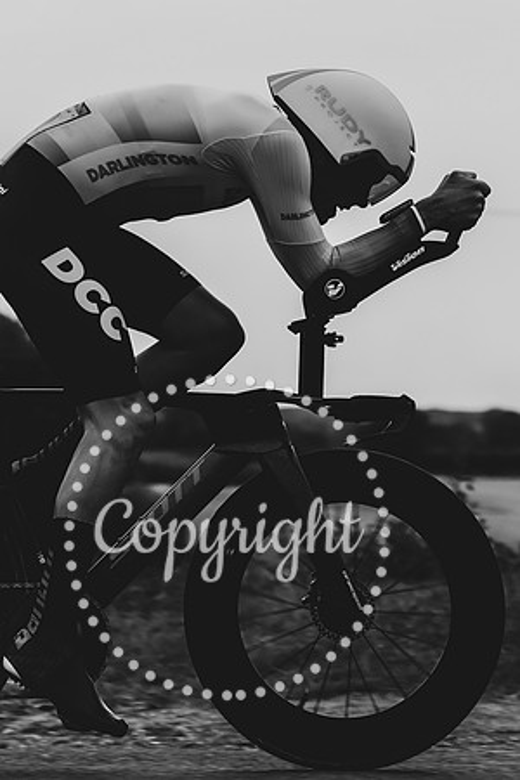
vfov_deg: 12.7
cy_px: 288
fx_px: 3496
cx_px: 167
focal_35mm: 161
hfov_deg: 8.5
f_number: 3.2
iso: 400
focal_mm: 70
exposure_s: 1/800
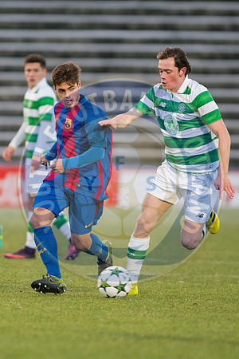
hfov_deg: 3.1
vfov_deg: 4.6
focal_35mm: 450
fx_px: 4481
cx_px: 120
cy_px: 180
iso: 1000
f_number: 2.8
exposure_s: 1/1000
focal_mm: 300
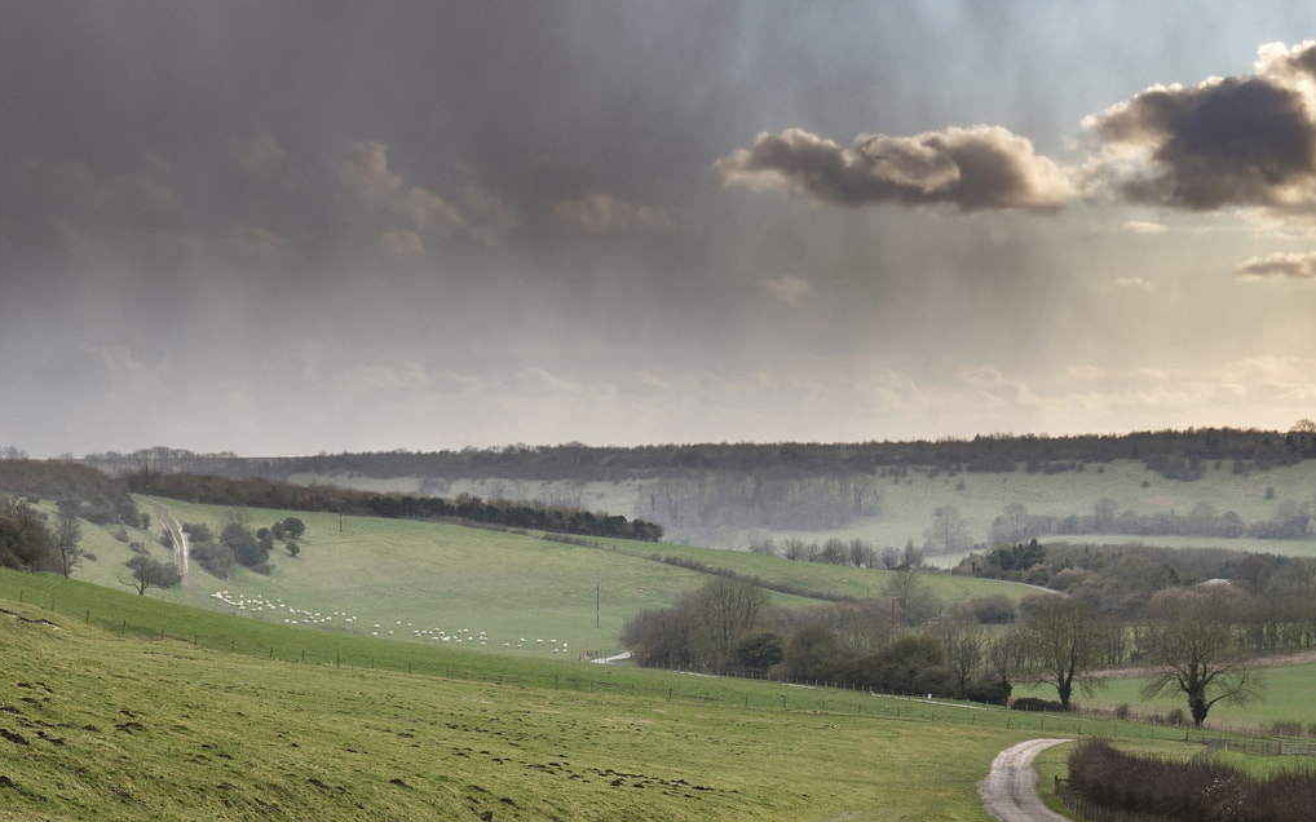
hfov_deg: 19.1
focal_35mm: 109
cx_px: 456
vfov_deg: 12.0
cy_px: 491
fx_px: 3909
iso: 100
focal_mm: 68
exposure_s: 1/60
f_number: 11
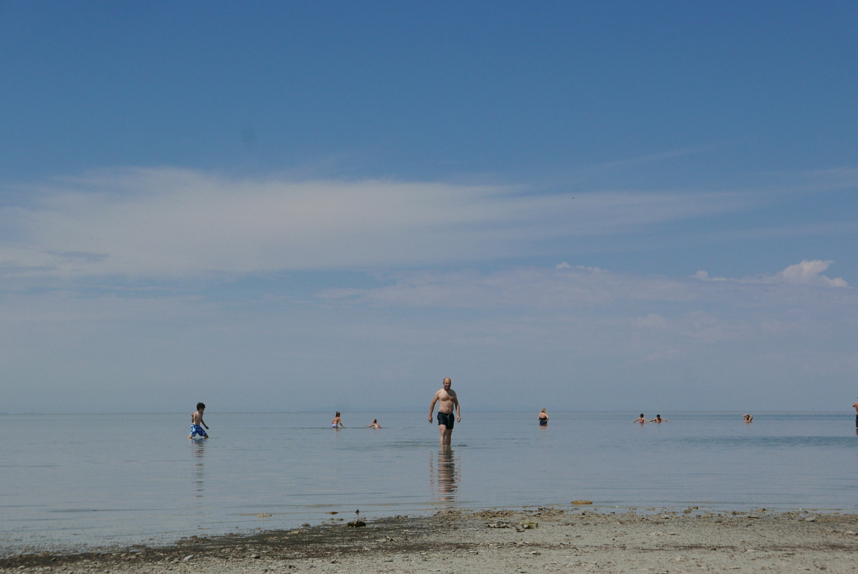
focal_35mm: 80
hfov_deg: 25.3
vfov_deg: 17.1
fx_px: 1908
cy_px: 287
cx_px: 429
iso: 200
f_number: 5.6
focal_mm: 34
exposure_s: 1/2000
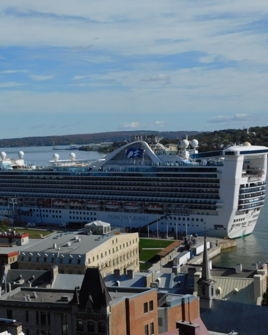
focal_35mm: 67
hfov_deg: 22.7
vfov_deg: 28.3
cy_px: 168
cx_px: 87
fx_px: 665
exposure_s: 1/640
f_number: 7.6
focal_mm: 9
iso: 125
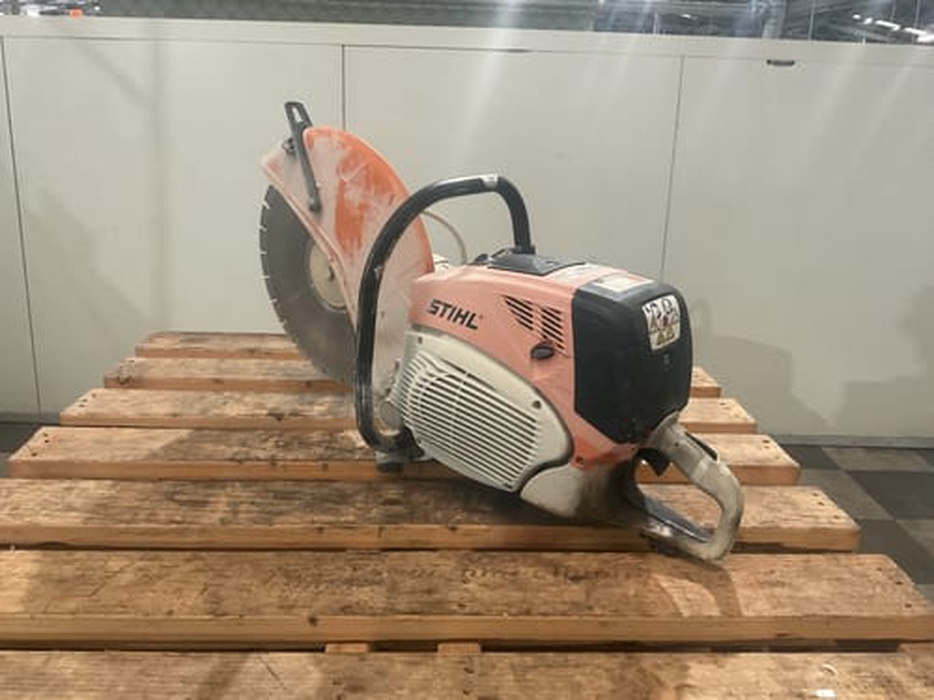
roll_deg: -2.6
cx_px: 467
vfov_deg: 48.2
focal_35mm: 29
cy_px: 350
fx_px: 782
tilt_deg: -18.1
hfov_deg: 61.7
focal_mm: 3
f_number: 1.8
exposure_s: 1/40
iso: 250
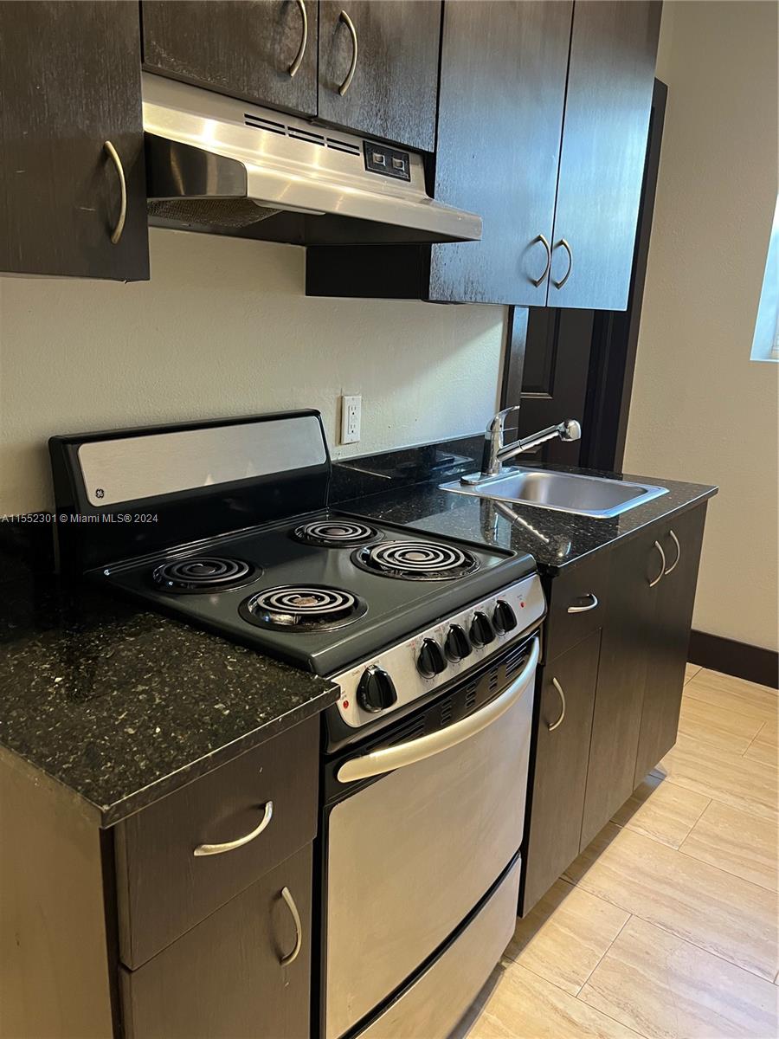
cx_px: 390
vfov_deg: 67.3
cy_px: 520
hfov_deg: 53.1
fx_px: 780
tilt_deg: -14.9
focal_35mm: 26
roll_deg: -1.4
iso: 250
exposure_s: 1/60
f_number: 1.5
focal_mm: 5.7
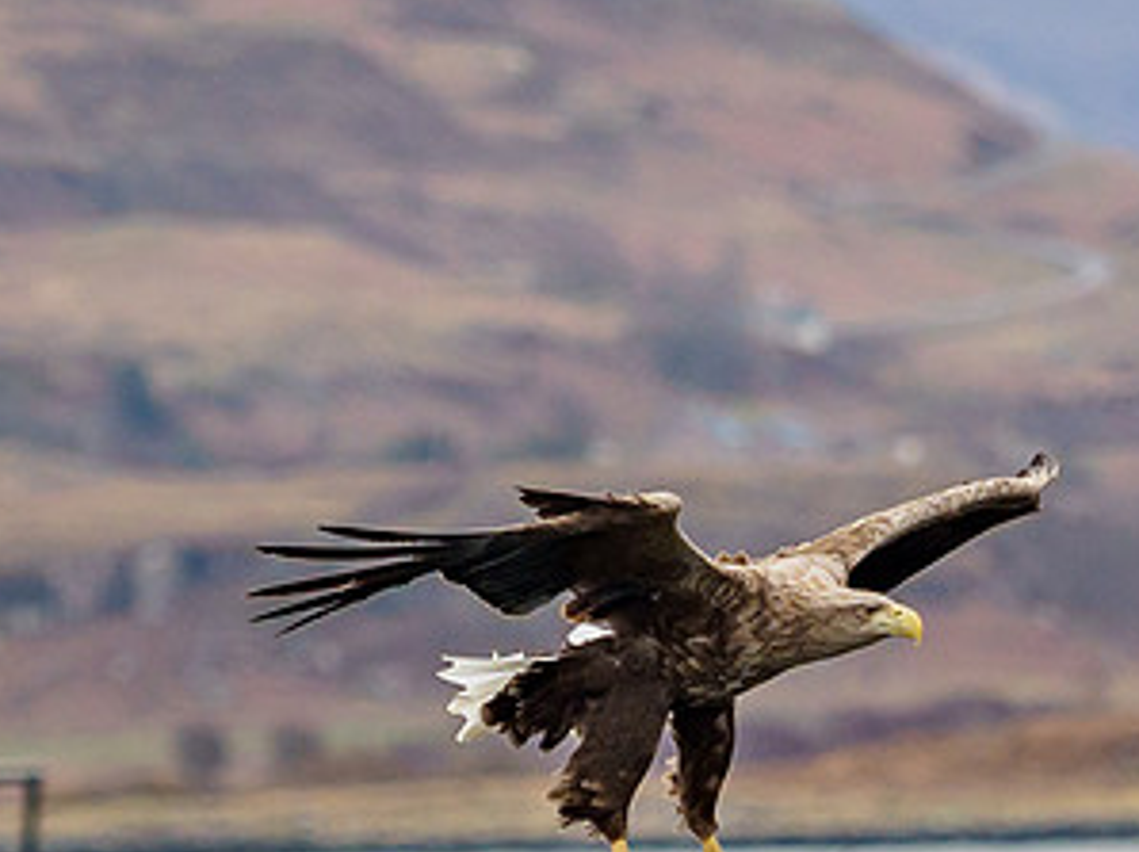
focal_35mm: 1270
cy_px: 681
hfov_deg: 1.6
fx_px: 41754
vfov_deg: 1.2
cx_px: 891
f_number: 2.8
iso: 320
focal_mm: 150
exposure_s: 1/2000
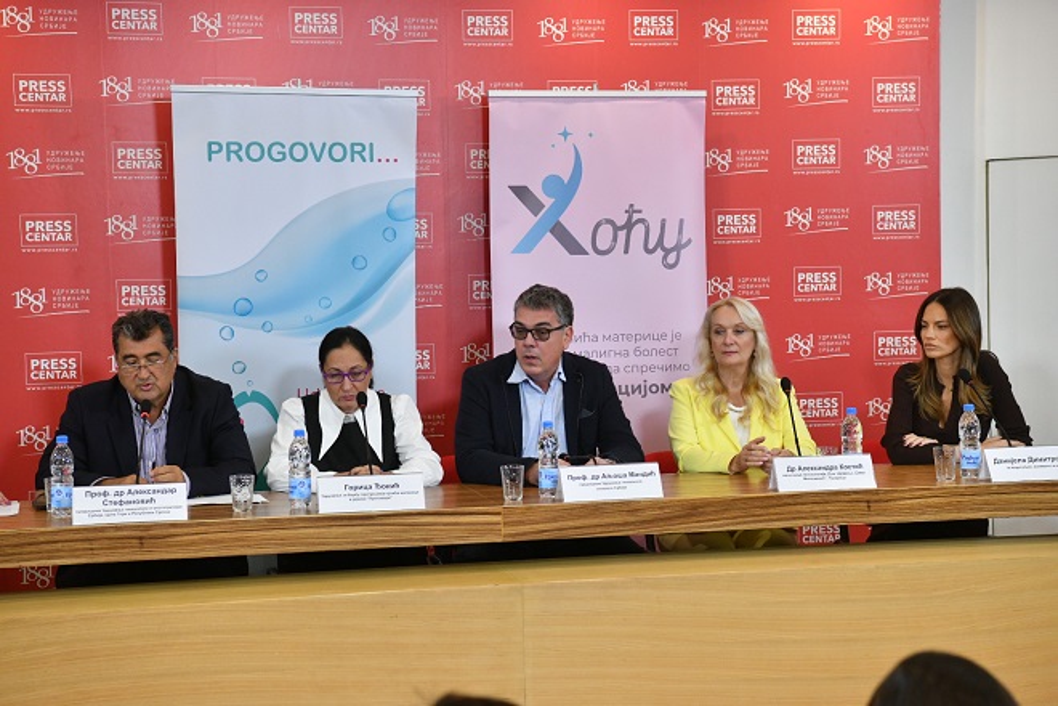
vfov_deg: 19.5
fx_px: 2057
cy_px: 353
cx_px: 529
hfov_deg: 28.8
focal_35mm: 70
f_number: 5.6
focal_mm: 70
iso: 3200
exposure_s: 1/125
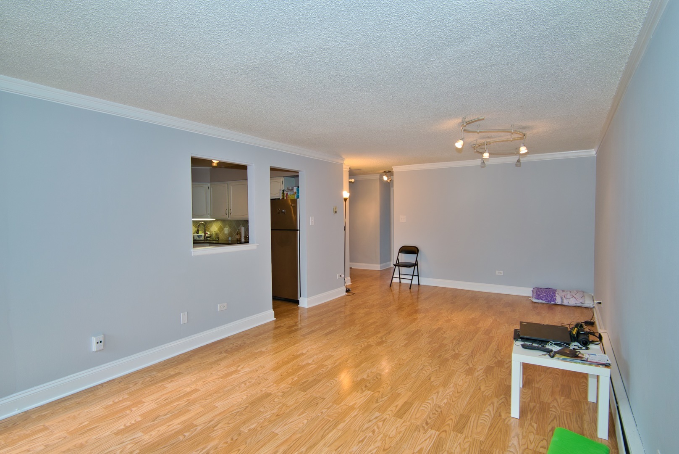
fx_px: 340
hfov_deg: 90.0
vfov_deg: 67.5
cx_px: 340
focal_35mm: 18
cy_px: 227
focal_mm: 18
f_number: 7.1
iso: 400
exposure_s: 1/30
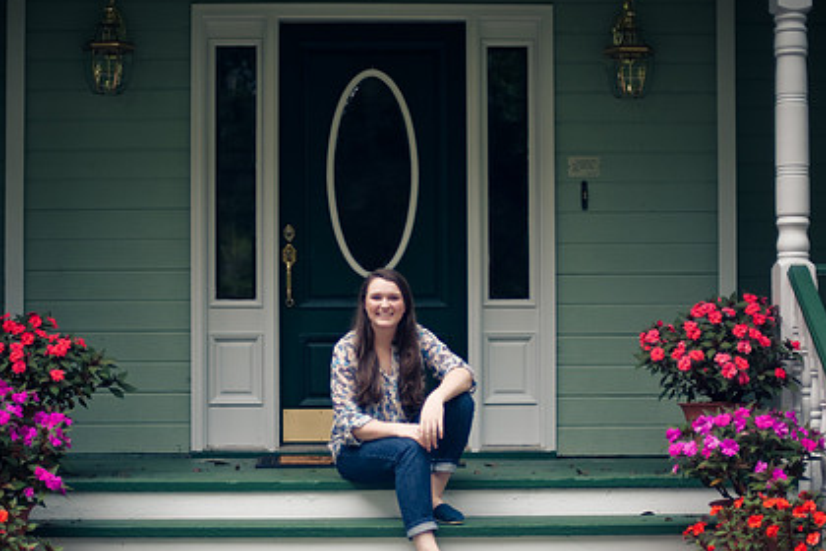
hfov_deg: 29.2
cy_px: 350
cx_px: 382
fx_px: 1583
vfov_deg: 19.7
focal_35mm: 69
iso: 200
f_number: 1.4
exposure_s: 1/250
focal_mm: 50
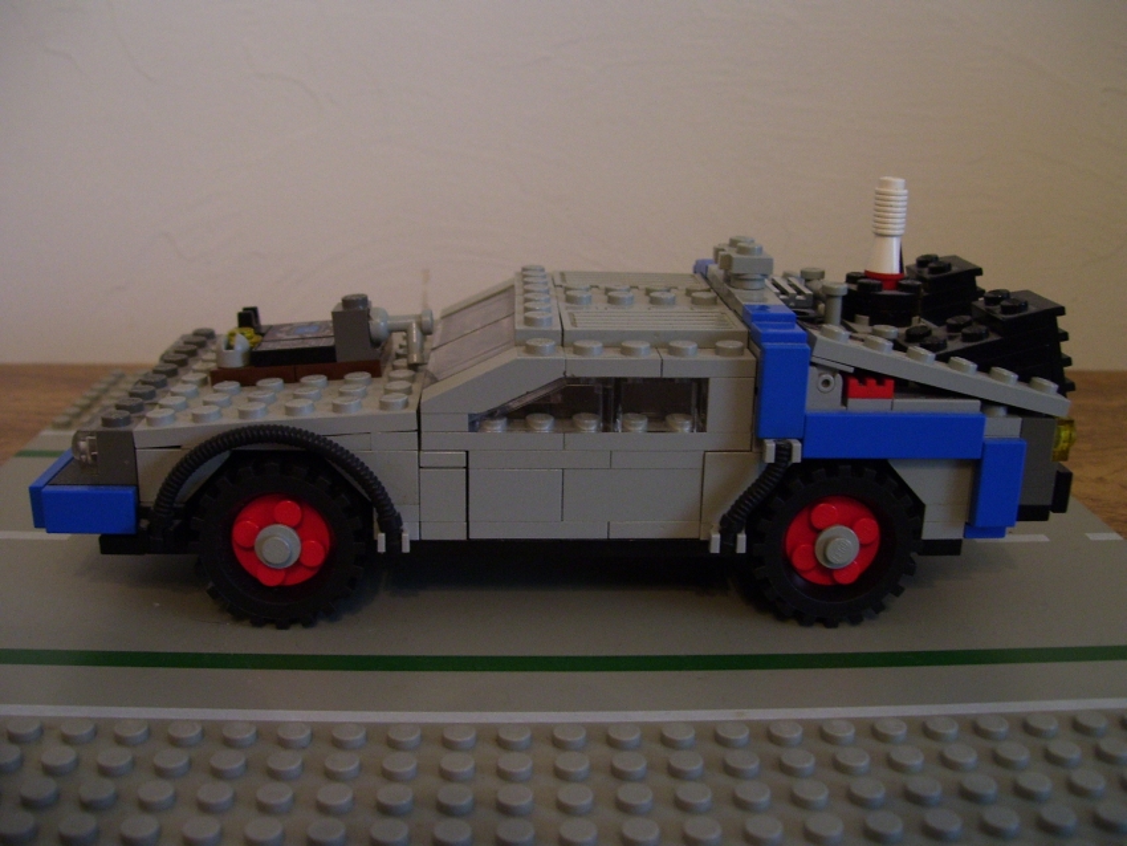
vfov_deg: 38.7
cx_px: 564
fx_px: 1205
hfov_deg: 50.1
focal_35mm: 37
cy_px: 423
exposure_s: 1/8
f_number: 2.7
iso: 160
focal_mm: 6
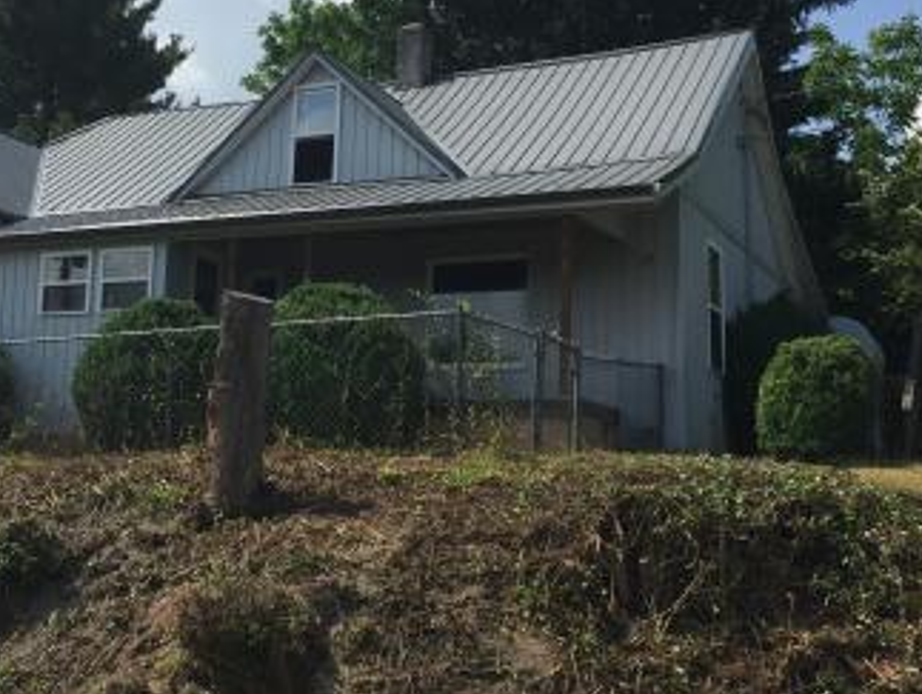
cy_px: 340
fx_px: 1387
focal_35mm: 52
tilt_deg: +8.9
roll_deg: -3.3
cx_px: 340
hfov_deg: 36.5
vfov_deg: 28.1
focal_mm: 4.15
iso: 32
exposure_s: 1/2639
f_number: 2.2
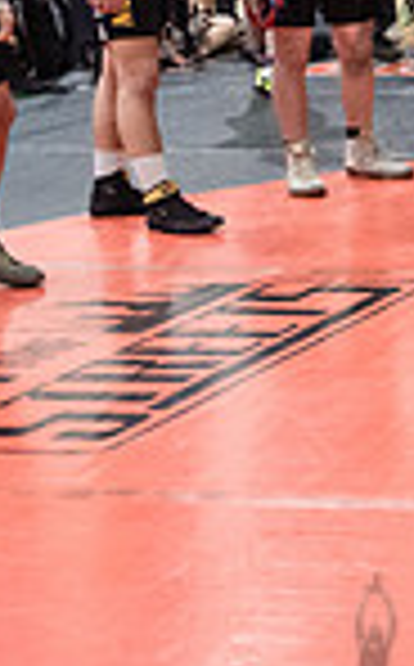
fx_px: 1957
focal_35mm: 108
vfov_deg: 18.8
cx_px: 1242
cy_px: -2
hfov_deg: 9.5
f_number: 3.2
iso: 8000
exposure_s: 1/320
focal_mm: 27
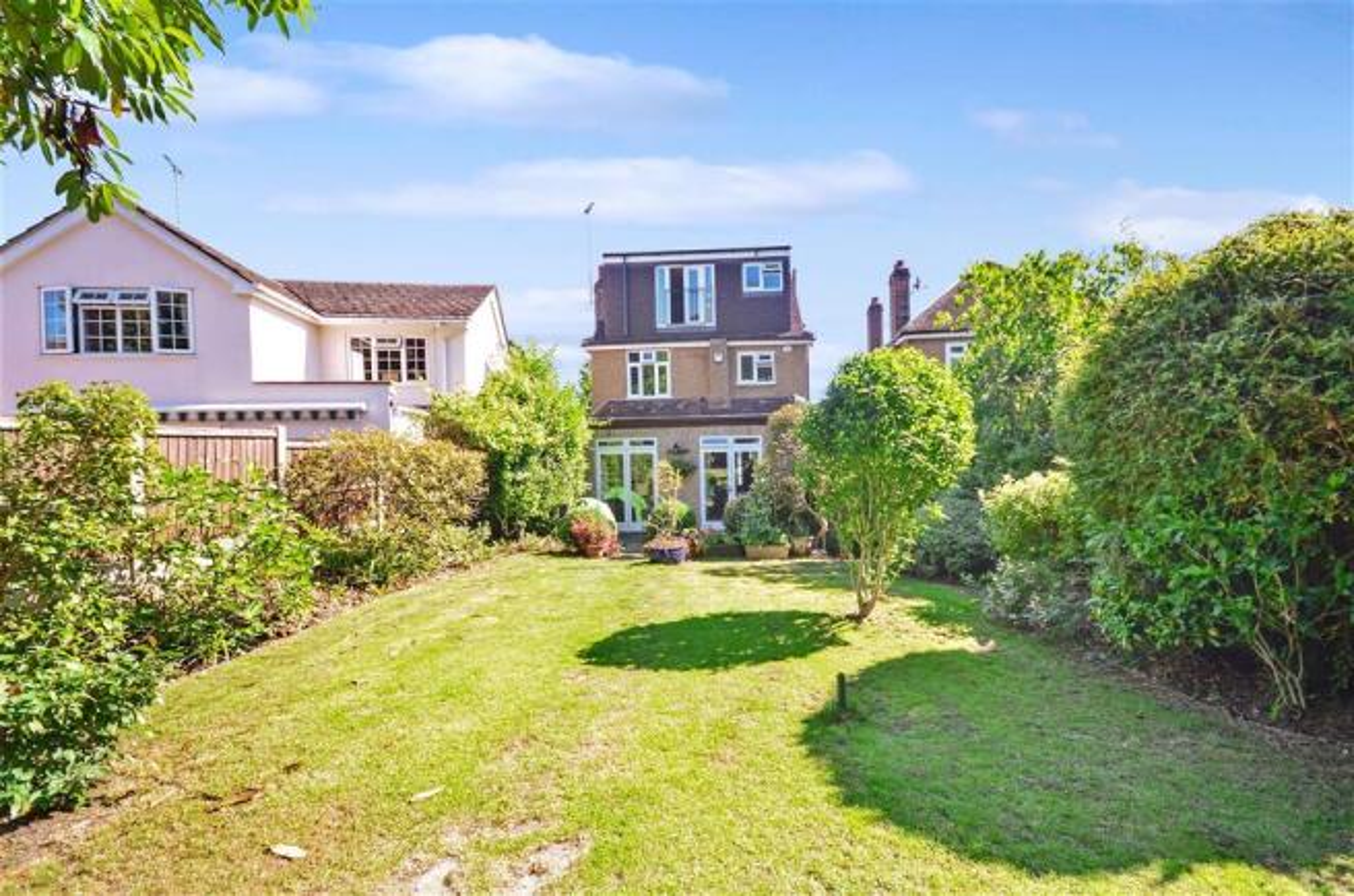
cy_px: 448
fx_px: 563
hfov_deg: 100.5
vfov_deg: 77.0
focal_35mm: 15
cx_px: 677
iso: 200
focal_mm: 10
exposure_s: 1/160
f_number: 6.3
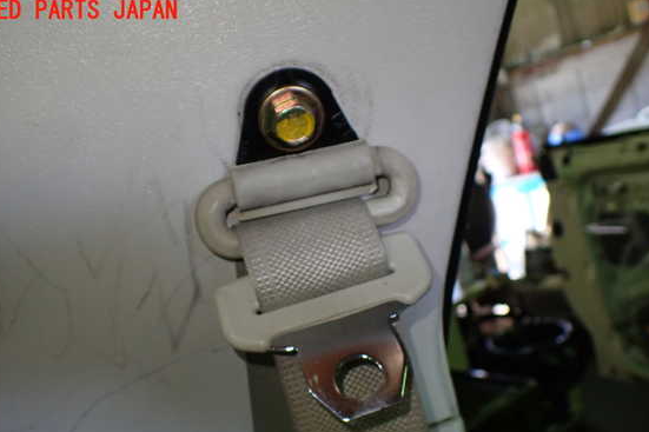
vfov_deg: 38.7
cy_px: 261
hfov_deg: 55.8
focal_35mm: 34
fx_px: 613
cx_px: 317
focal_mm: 5.4
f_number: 2.3
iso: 320
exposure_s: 1/125
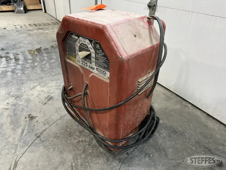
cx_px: 113
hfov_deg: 71.6
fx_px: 157
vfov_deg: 56.8
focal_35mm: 24
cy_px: 85
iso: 250
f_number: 1.78
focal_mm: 6.86
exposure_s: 1/60
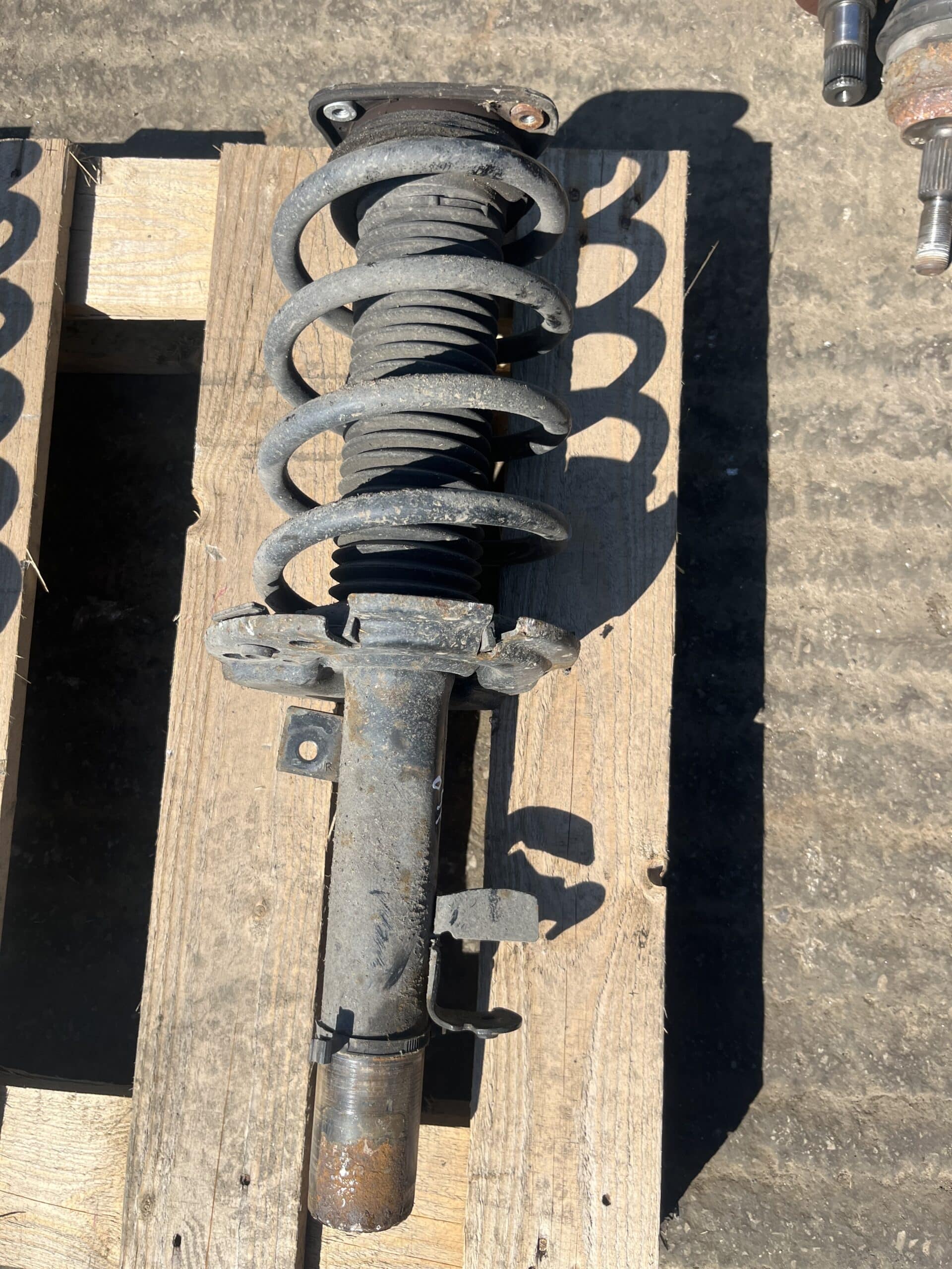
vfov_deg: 67.3
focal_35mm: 26
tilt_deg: -78.8
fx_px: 953
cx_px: 476
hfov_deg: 53.1
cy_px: 634
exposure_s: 1/2571
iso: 50
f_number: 1.6
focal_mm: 5.1
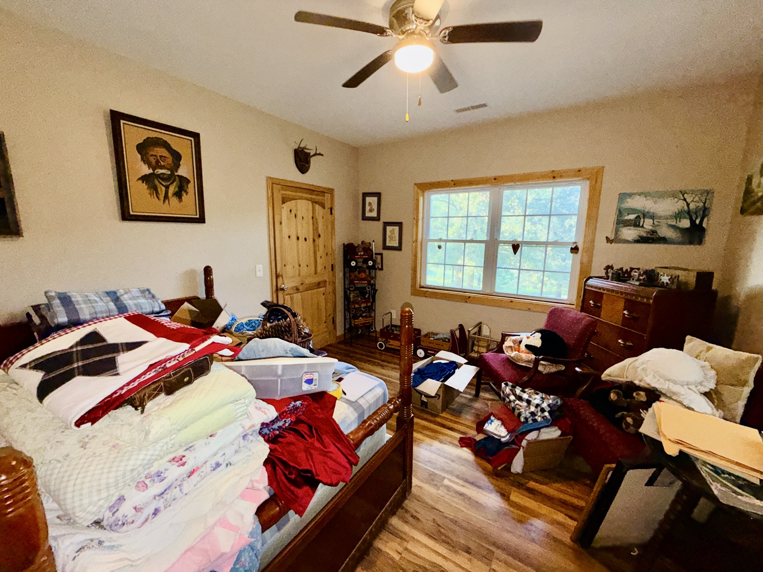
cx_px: 382
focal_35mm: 14
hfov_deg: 102.1
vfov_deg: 85.7
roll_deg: -0.6
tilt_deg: -9.7
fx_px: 309
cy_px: 286
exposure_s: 1/60
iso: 200
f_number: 2.2
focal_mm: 2.22
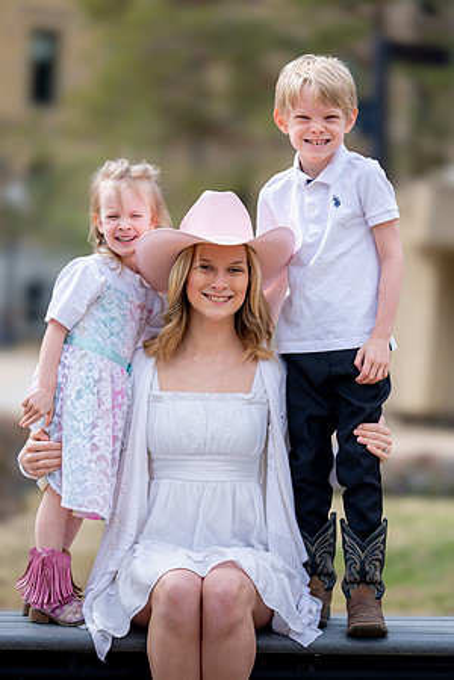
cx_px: 227
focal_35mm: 100
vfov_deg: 20.4
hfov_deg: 13.7
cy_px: 340
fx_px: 1892
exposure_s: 1/2500
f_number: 2
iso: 100
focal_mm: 100
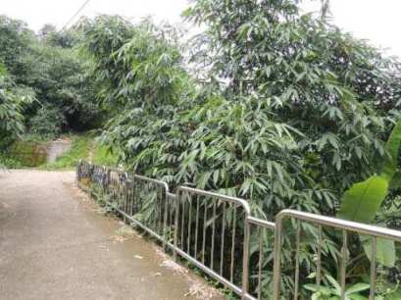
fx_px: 278
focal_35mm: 24
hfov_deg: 71.6
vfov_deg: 56.7
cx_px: 200
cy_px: 150
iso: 100
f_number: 2.8
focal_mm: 4.3
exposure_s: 1/320
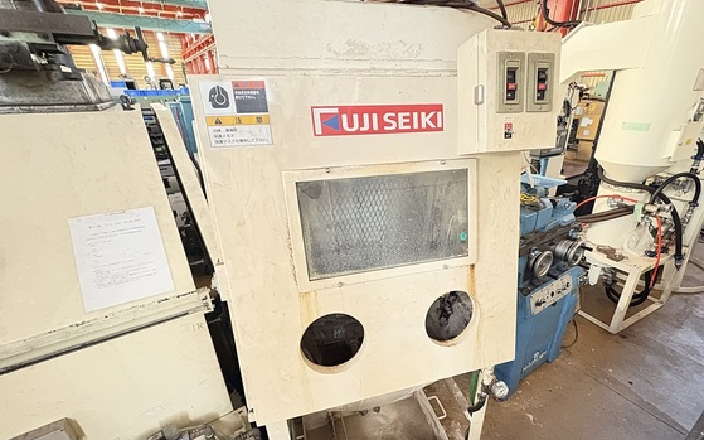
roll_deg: +0.4
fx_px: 326
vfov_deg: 67.7
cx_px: 388
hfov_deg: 94.1
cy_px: 247
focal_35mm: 17
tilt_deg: -26.3
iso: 2000
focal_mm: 2.22
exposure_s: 1/26
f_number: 2.2
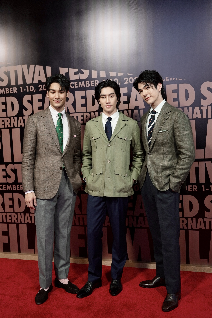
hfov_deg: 36.2
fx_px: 325
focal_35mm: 37
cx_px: 106
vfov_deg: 52.1
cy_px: 159
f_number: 3.5
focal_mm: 36.8
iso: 800
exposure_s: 1/320
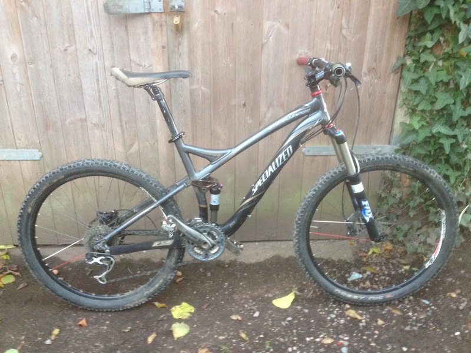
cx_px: 236
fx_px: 476
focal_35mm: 35
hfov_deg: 52.6
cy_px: 176
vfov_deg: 40.7
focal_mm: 4.28
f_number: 2.4
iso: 250
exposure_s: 1/20
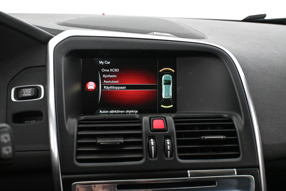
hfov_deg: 51.3
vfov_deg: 35.5
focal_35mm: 38
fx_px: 298
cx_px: 143
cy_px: 96
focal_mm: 25
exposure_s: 1/60
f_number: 4.2
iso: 8000
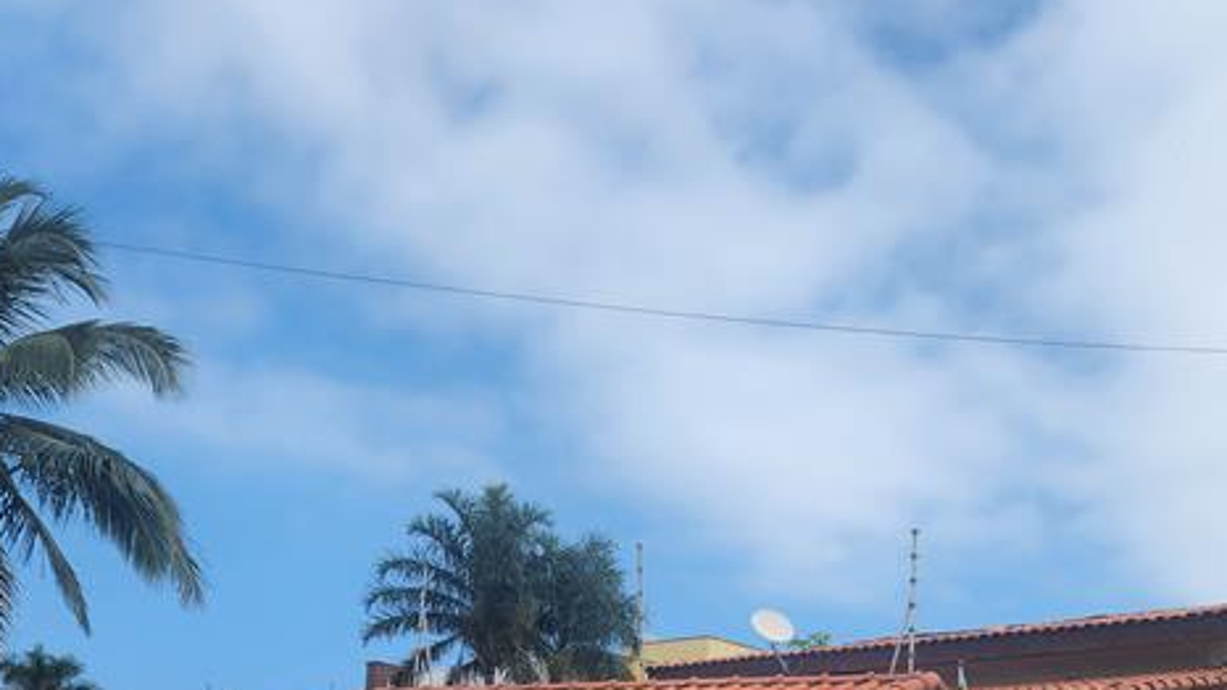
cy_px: 782
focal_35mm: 43
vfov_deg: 25.4
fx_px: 1399
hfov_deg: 46.3
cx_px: 853
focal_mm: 5.4
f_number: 1.8
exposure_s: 1/2094
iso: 20
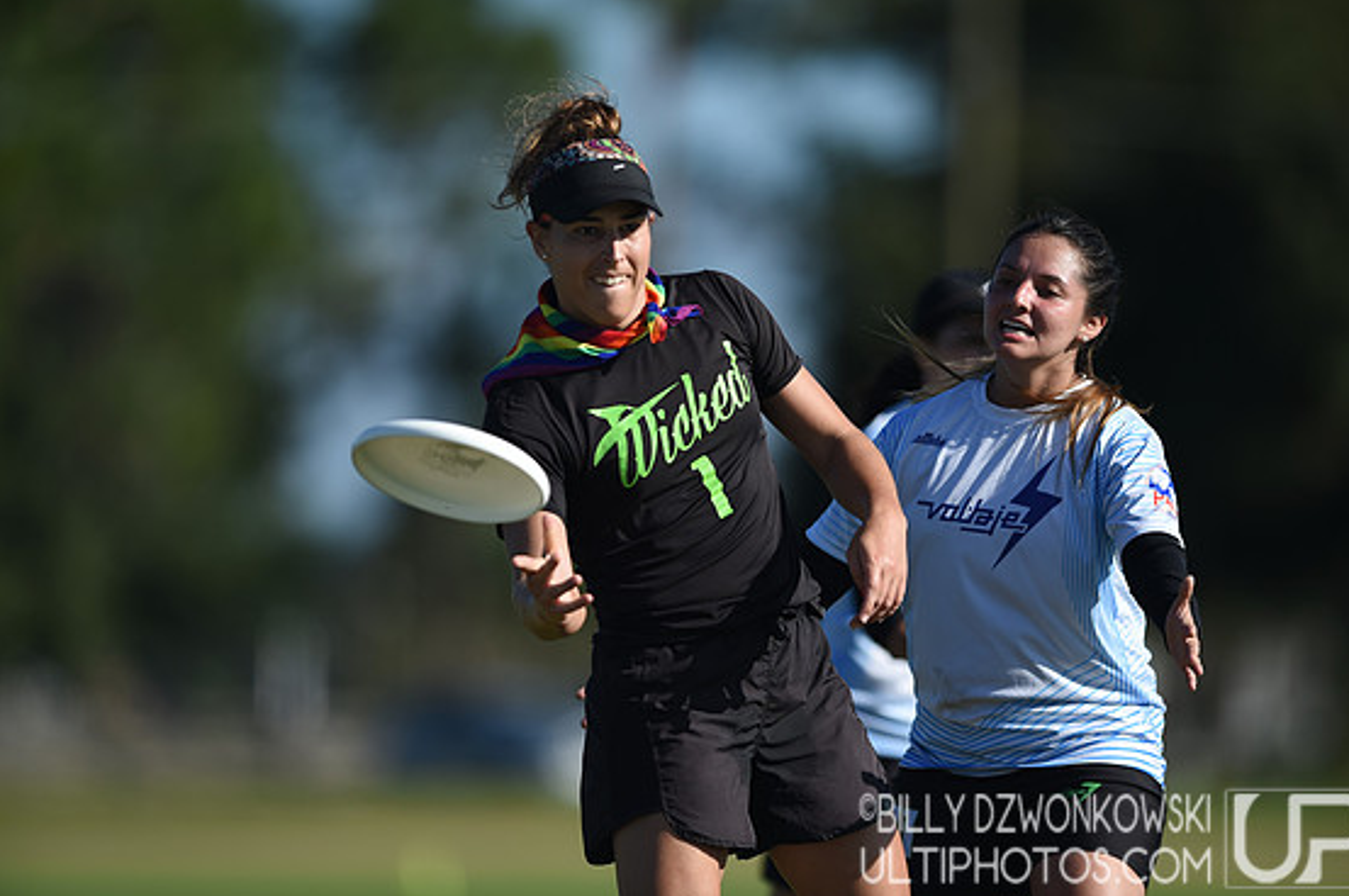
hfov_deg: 4.9
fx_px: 15682
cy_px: 443
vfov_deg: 3.3
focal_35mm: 419
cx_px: 704
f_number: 2.8
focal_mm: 400
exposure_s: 1/2500
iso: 100
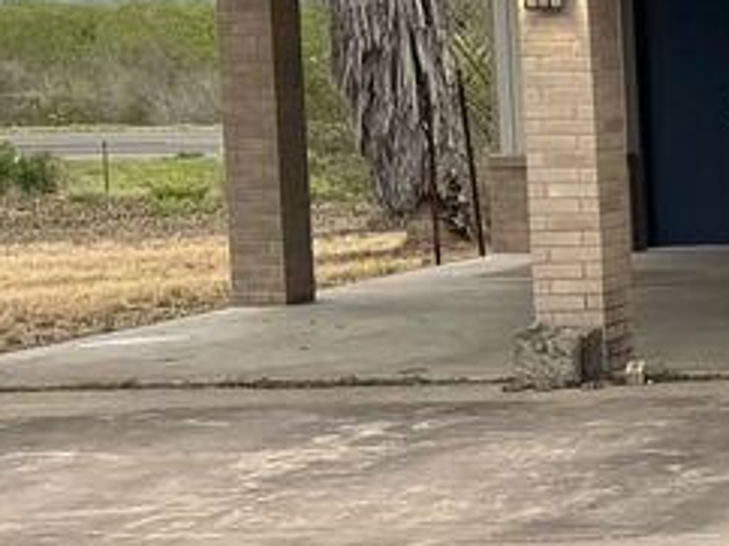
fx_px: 3009
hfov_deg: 11.1
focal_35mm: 143
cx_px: 1853
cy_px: 169
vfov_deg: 10.3
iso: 80
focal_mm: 6.76
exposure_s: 1/331
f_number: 1.78
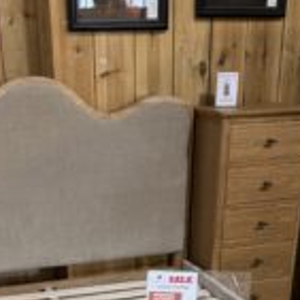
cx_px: 123
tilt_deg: -26.1
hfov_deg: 28.6
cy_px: 340
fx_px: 588
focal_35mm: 60
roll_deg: +0.6
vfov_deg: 26.1
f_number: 1.78
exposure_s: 1/100
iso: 125
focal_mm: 6.76
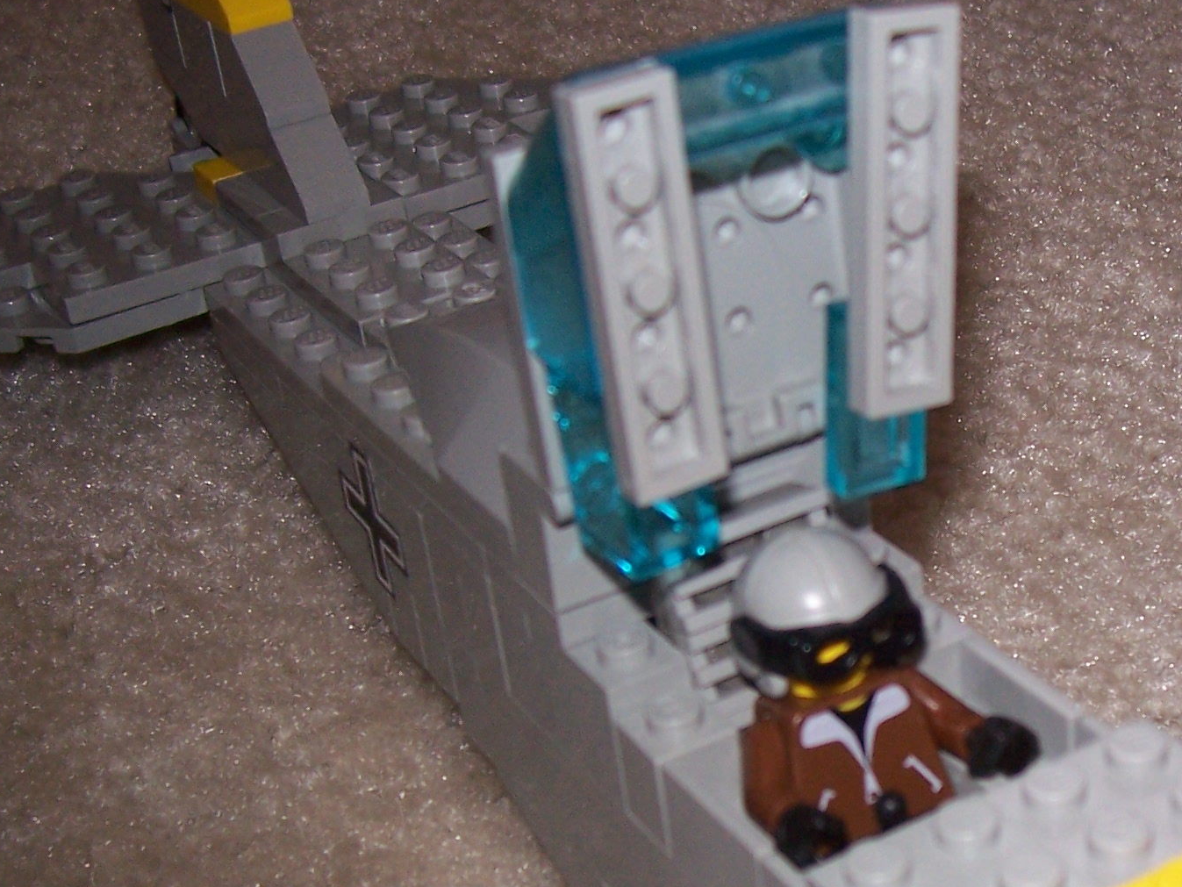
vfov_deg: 22.4
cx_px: 908
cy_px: 676
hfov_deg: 29.3
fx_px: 2220
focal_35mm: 65
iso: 125
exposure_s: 1/60
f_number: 2.7
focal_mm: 5.6
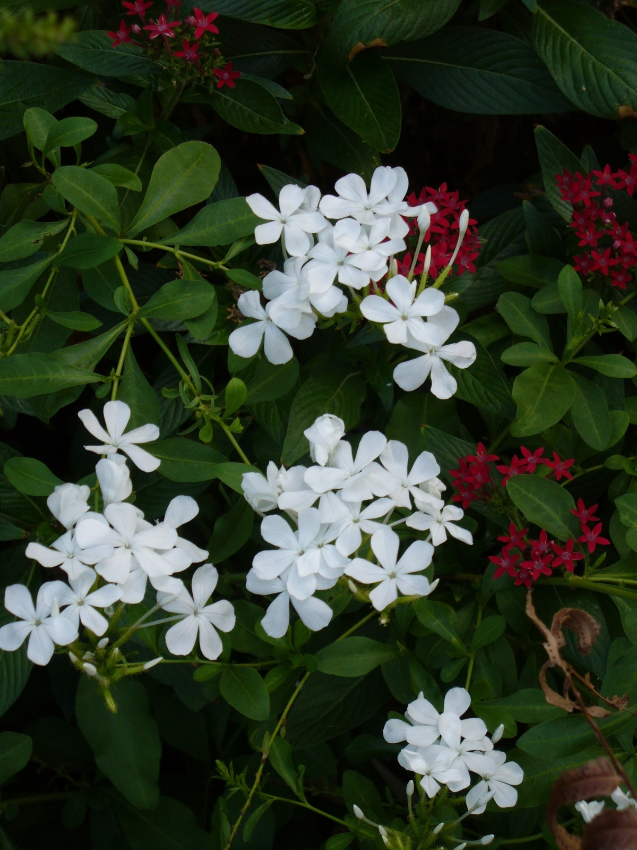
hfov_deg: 15.1
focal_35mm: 98
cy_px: 425
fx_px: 2405
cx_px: 318
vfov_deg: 20.0
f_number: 3.5
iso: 80
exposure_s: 1/100
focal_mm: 16.1
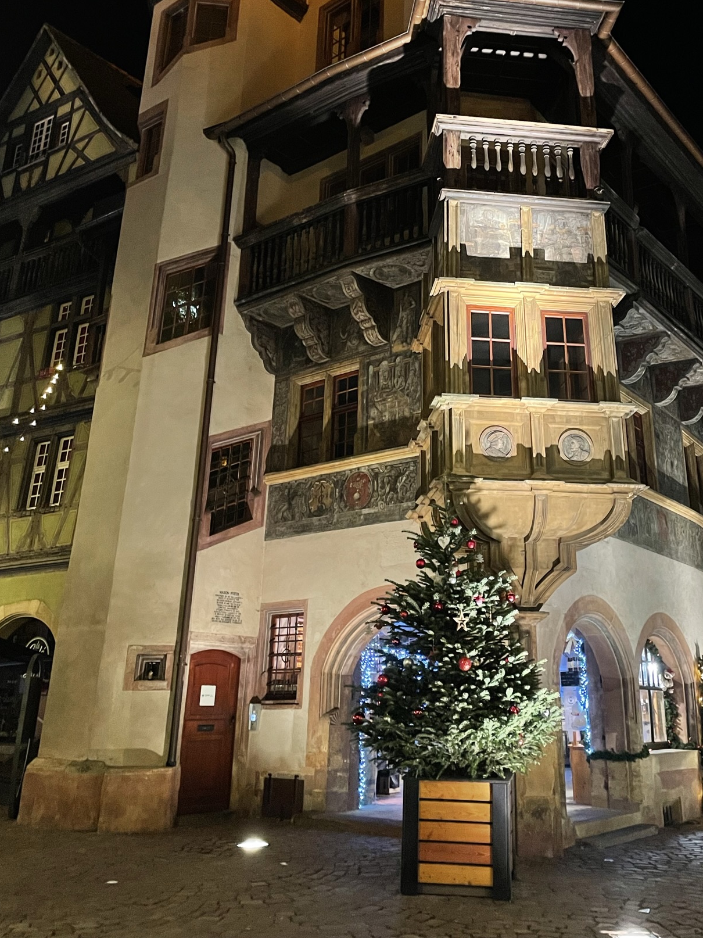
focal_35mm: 33
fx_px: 894
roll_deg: -0.1
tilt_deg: +21.9
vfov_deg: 54.6
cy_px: 343
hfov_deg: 42.7
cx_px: 424
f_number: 1.6
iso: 640
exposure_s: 1/25
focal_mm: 4.2
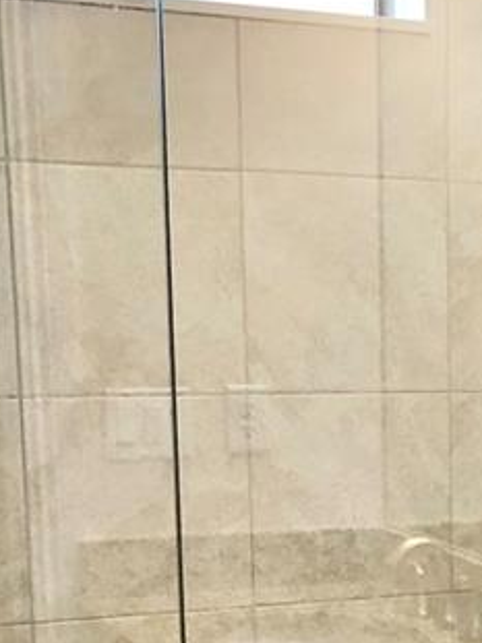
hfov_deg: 12.5
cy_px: 713
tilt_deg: -14.1
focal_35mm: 108
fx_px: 2006
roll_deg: -2.4
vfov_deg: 17.6
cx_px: 865
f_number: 1.8
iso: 32
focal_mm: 3.99
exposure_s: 1/30
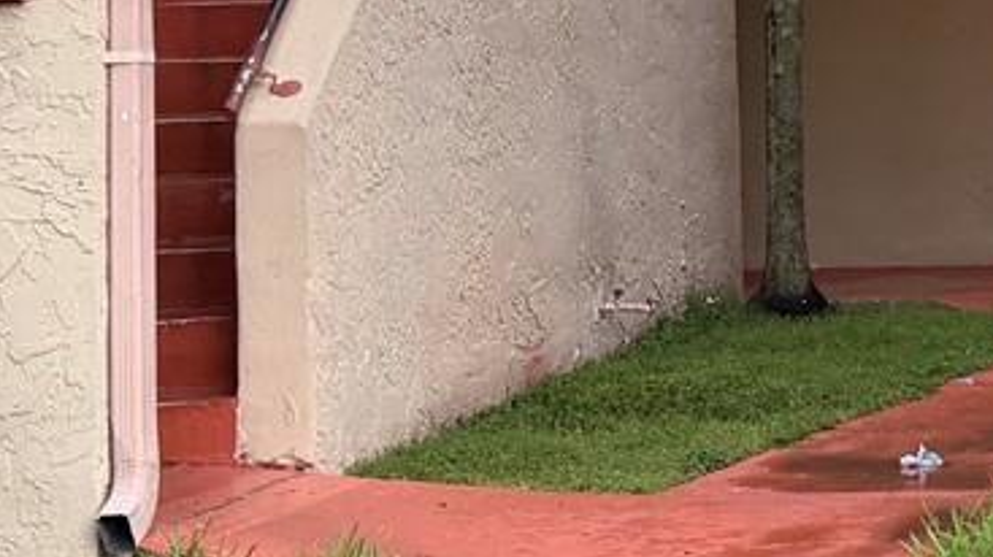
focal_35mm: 114
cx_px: 1161
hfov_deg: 18.0
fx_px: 3000
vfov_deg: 10.4
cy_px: -111
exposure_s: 1/205
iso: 125
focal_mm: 6.76
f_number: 1.78
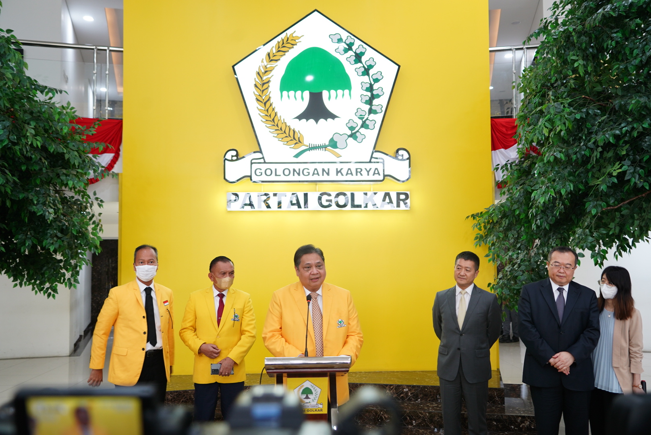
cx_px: 326
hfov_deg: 54.4
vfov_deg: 37.9
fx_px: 633
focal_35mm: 35
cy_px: 218
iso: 500
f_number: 4
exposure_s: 1/40
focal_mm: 35
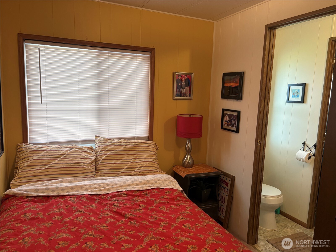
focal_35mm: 26
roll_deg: -1.2
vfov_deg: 53.1
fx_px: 252
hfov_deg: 67.3
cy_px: 126
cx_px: 168
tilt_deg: -7.2
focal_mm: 5.96
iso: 125
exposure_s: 1/60
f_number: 1.6
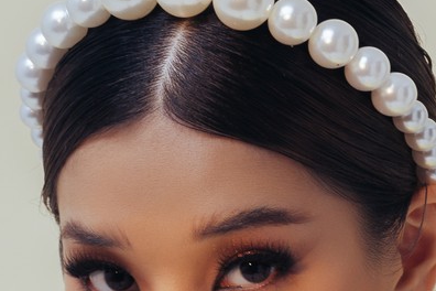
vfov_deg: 3.0
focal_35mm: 454
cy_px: 586
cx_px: 639
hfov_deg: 4.5
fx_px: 5498
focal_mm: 90
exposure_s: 1/125
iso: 200
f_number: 8
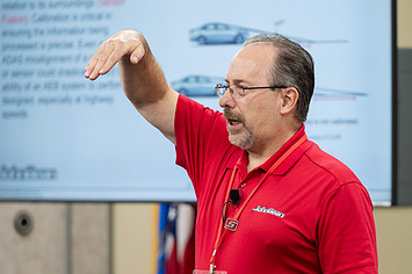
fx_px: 3956
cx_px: 267
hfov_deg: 6.0
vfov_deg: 4.0
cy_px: 193
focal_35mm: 346
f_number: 3.2
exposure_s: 1/200
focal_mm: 200
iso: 1000
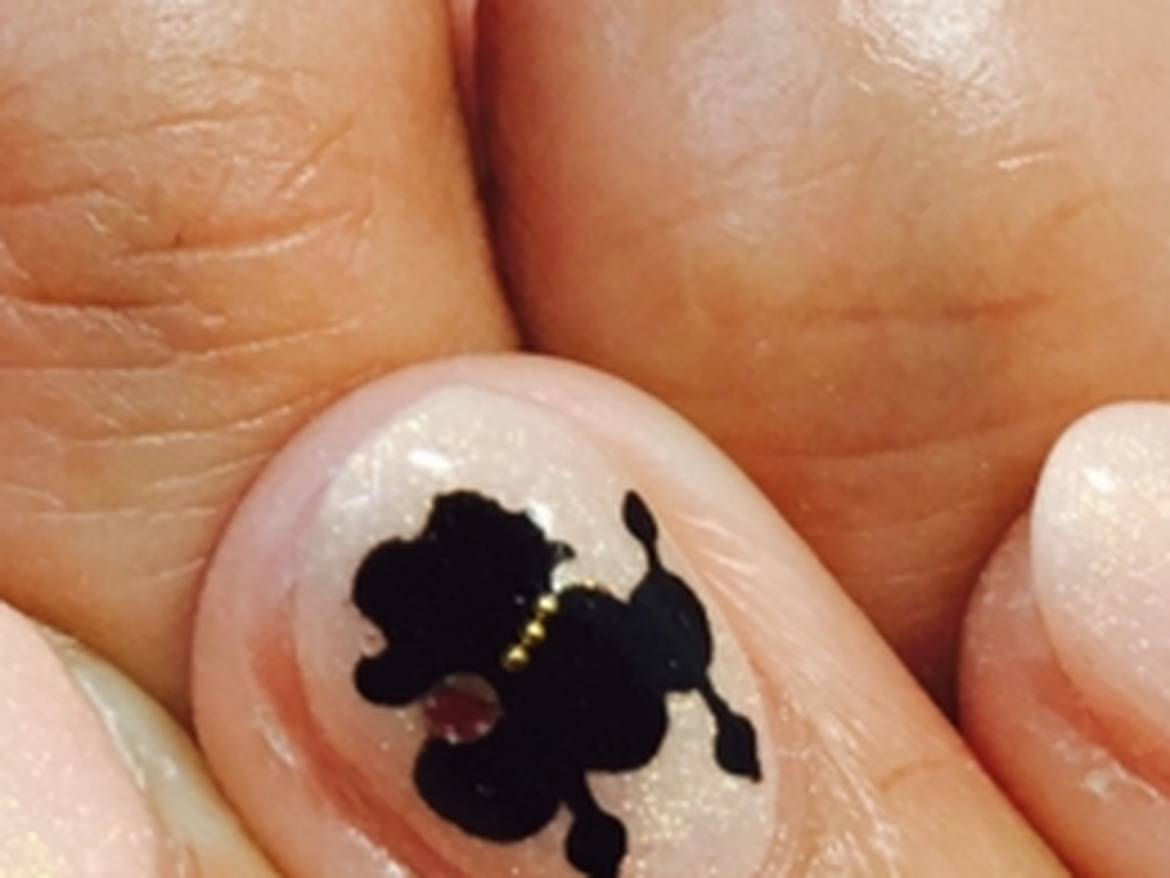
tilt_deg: -48.3
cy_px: 36
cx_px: -184
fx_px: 3853
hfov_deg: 16.6
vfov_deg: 12.9
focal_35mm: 114
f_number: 2.2
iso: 25
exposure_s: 1/40
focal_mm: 4.15
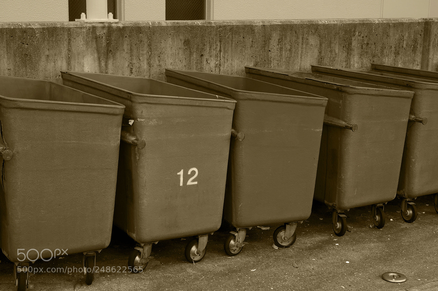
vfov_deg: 22.6
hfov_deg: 33.4
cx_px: 219
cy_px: 146
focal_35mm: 60
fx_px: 729
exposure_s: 1/100
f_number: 8
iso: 250
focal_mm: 40
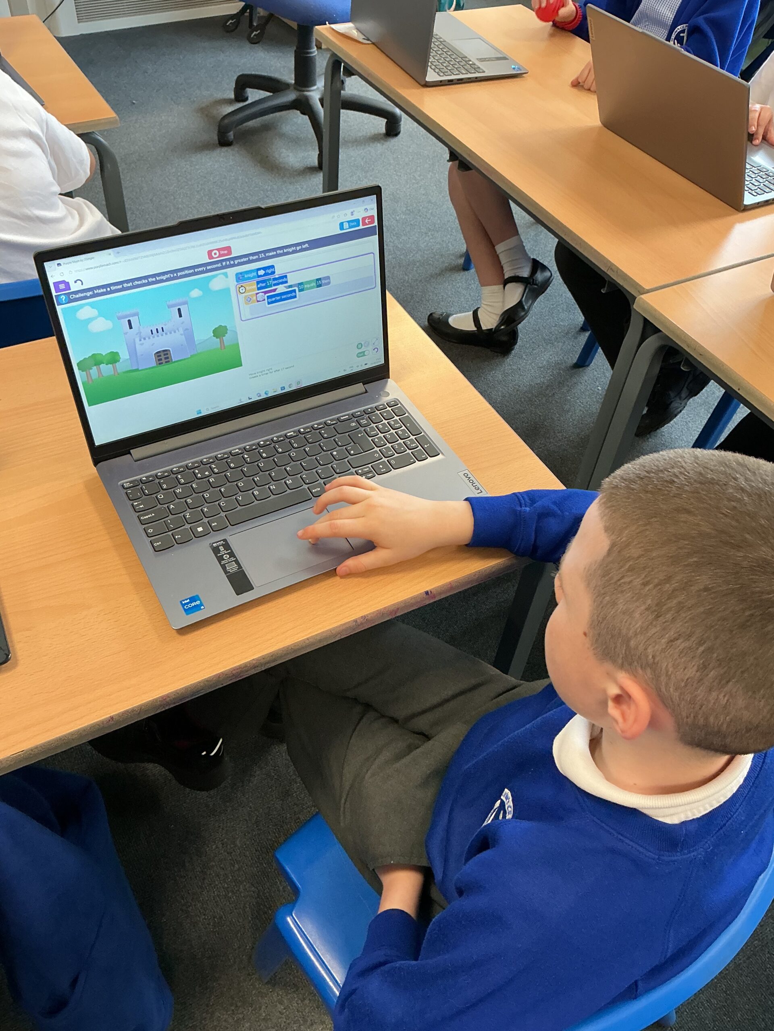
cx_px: 387
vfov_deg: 61.7
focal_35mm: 29
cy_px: 516
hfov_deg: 48.2
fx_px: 865
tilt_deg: -47.7
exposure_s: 1/60
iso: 100
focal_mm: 3
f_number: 1.8
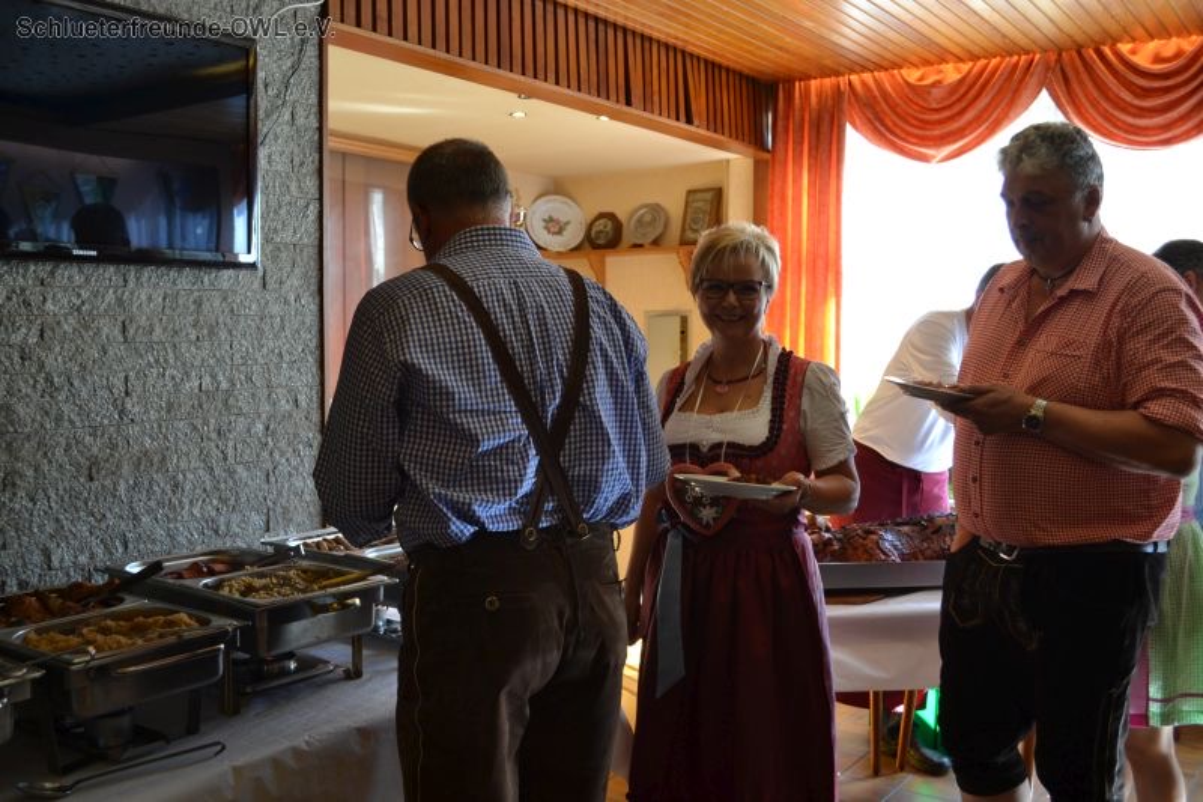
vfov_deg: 40.0
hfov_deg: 57.2
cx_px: 602
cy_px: 401
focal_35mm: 33
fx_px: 1102
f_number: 4.5
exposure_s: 1/60
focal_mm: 22
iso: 400
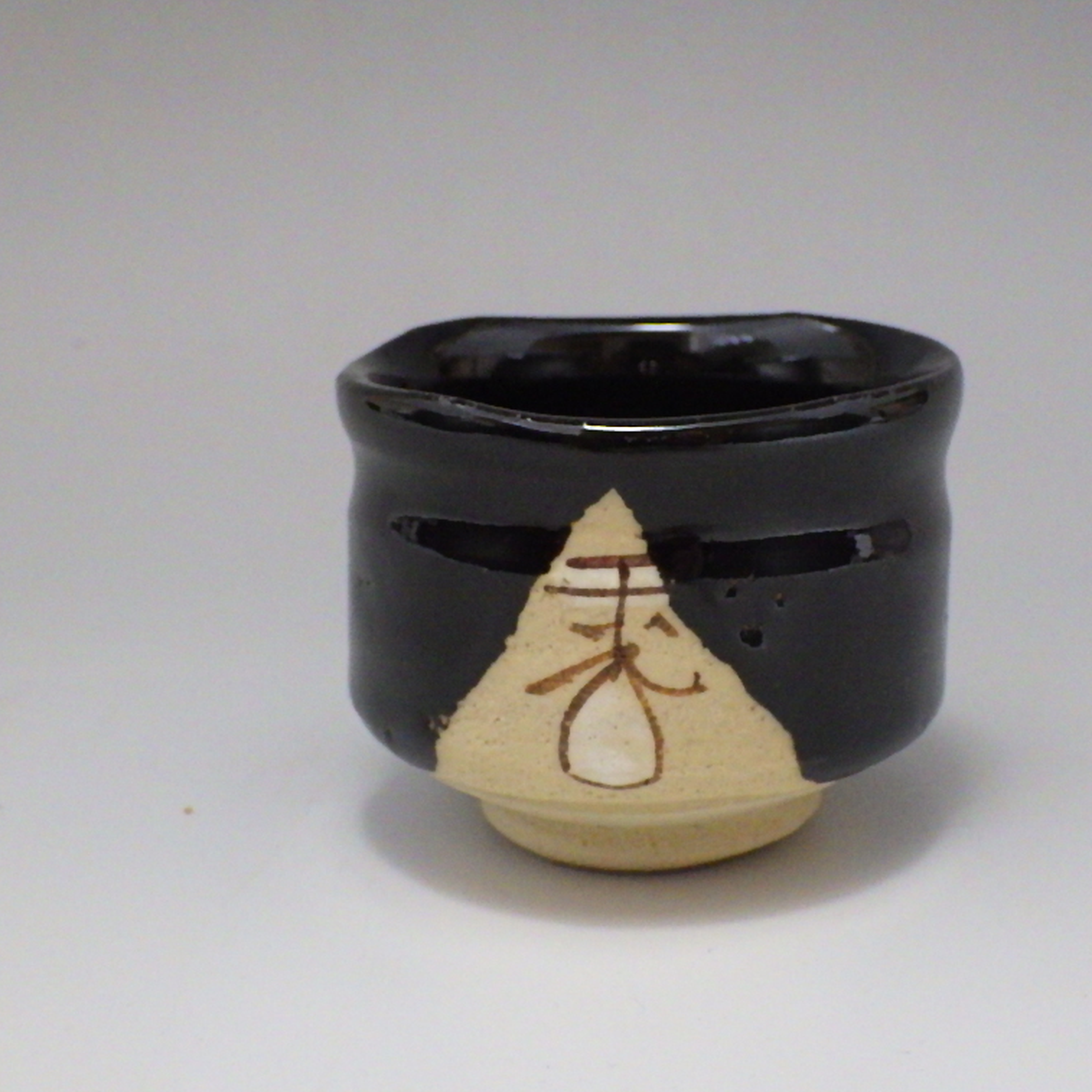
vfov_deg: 28.2
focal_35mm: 61
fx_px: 2177
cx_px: 674
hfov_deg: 28.1
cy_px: 552
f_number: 4.4
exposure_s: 1/45
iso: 400
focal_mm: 9.1
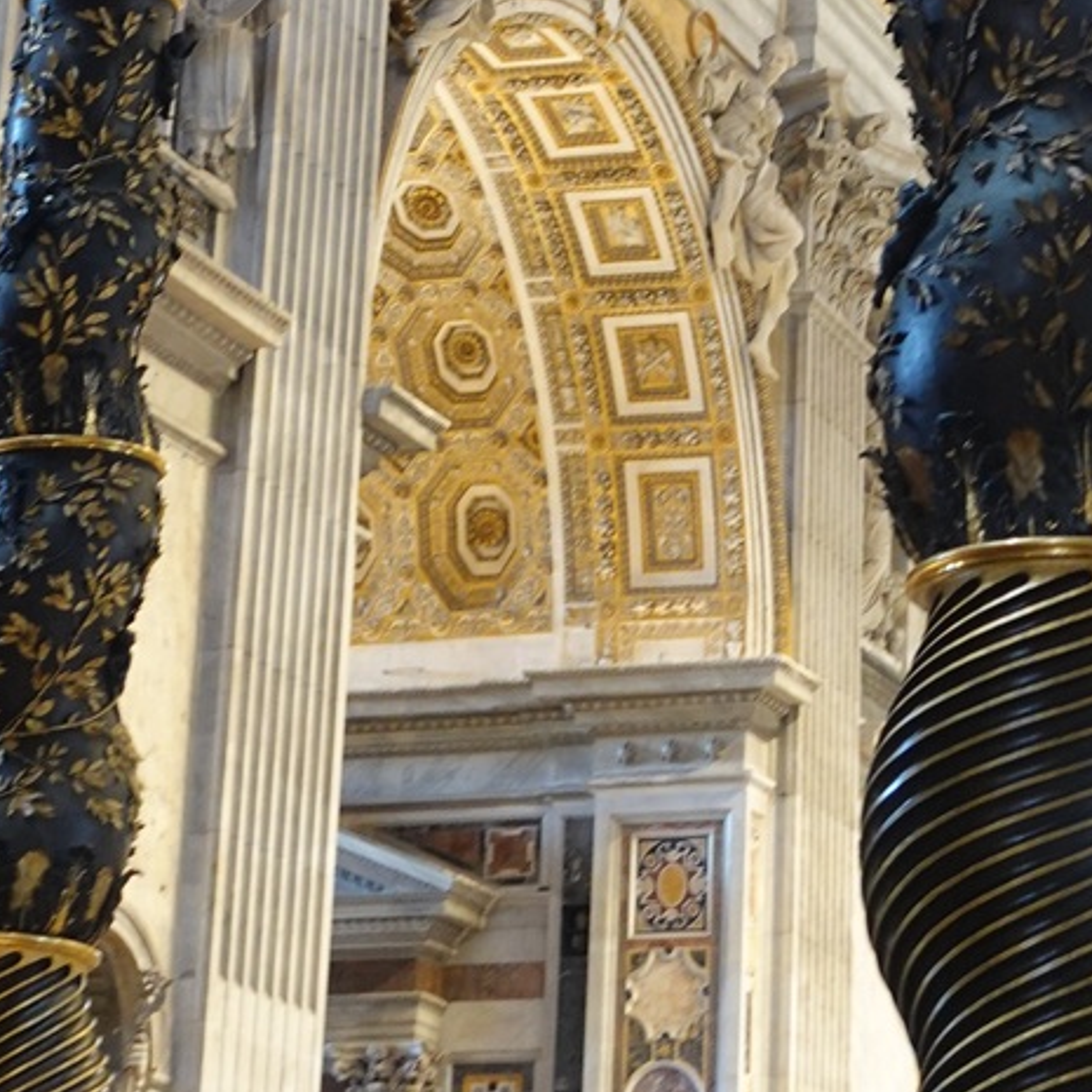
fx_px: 4497
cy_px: -309
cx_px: 892
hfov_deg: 13.8
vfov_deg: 13.4
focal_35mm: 126
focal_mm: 15.31
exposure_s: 1/25
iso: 800
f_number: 2.8
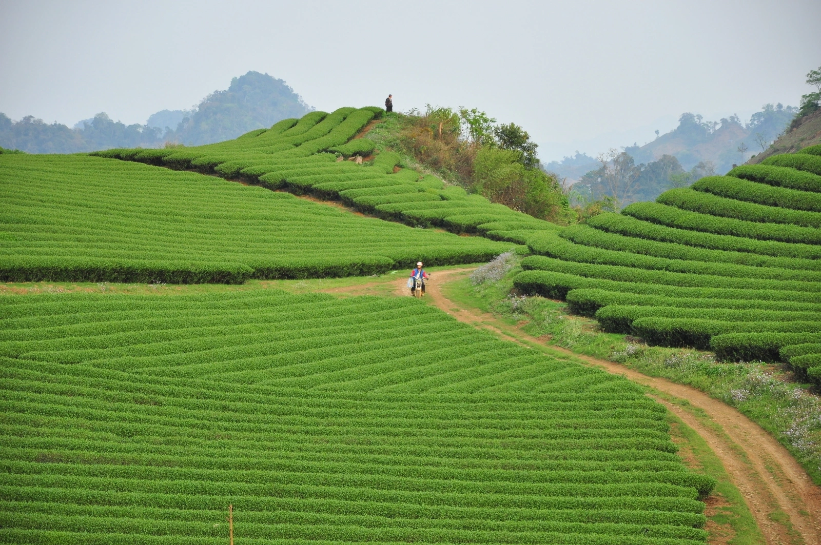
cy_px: 272
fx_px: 3588
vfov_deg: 8.7
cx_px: 410
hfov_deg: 13.1
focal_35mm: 158
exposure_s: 1/100
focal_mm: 105
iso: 200
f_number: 5.6
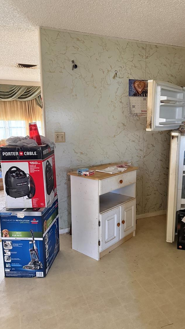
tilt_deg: -9.1
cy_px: 166
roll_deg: +0.1
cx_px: 122
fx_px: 244
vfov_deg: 67.9
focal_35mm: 28
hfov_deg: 41.0
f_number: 1.78
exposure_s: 1/47
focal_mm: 6.76
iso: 800
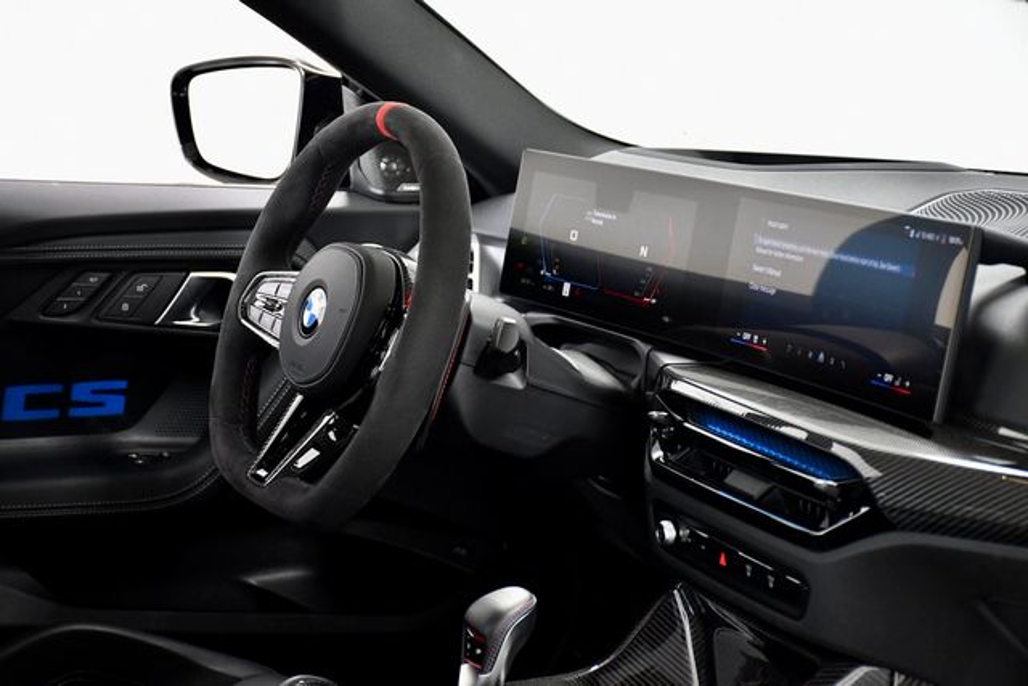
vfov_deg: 15.2
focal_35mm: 90
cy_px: 343
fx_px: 2570
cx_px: 514
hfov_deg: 22.6
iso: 2500
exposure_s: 1/100
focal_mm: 60
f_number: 5.6
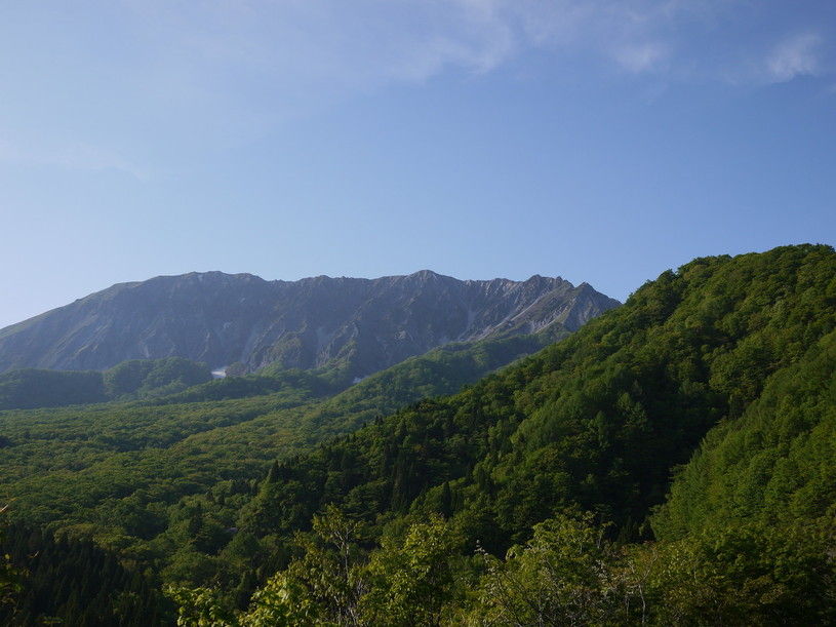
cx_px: 418
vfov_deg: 36.0
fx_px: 966
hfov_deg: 46.8
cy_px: 314
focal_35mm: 40
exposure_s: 1/800
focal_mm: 20
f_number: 5
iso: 100
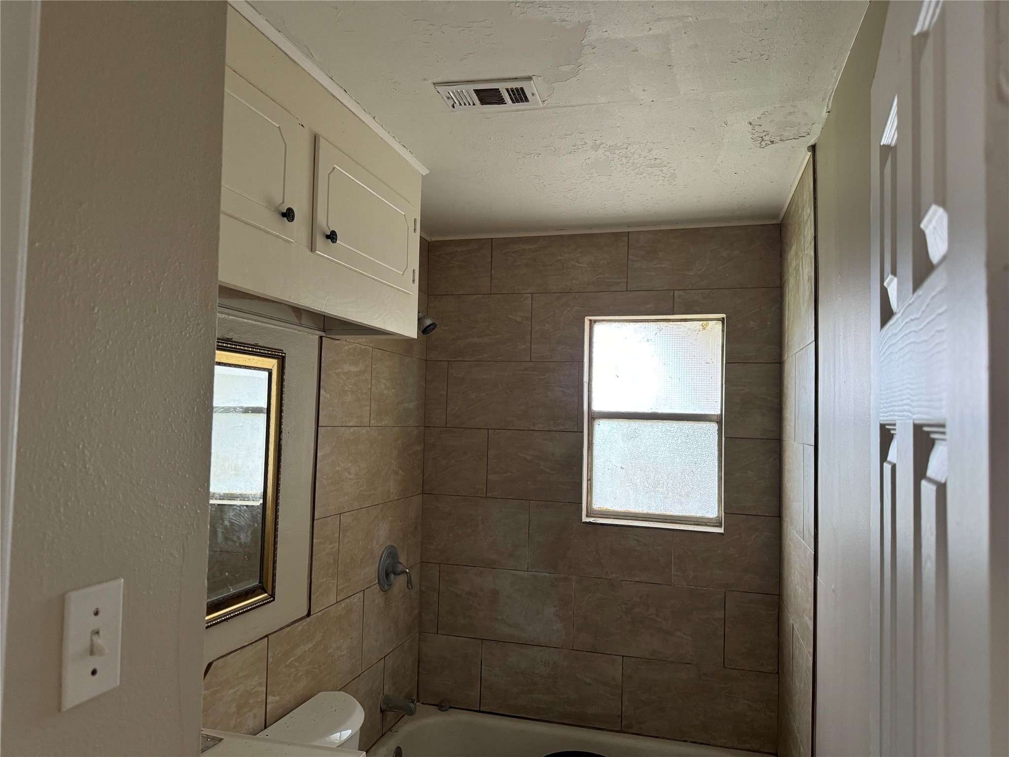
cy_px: 378
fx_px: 700
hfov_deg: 71.6
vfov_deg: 56.8
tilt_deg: +3.0
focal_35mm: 24
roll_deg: -2.1
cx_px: 504
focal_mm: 6.76
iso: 320
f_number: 1.78
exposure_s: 1/60
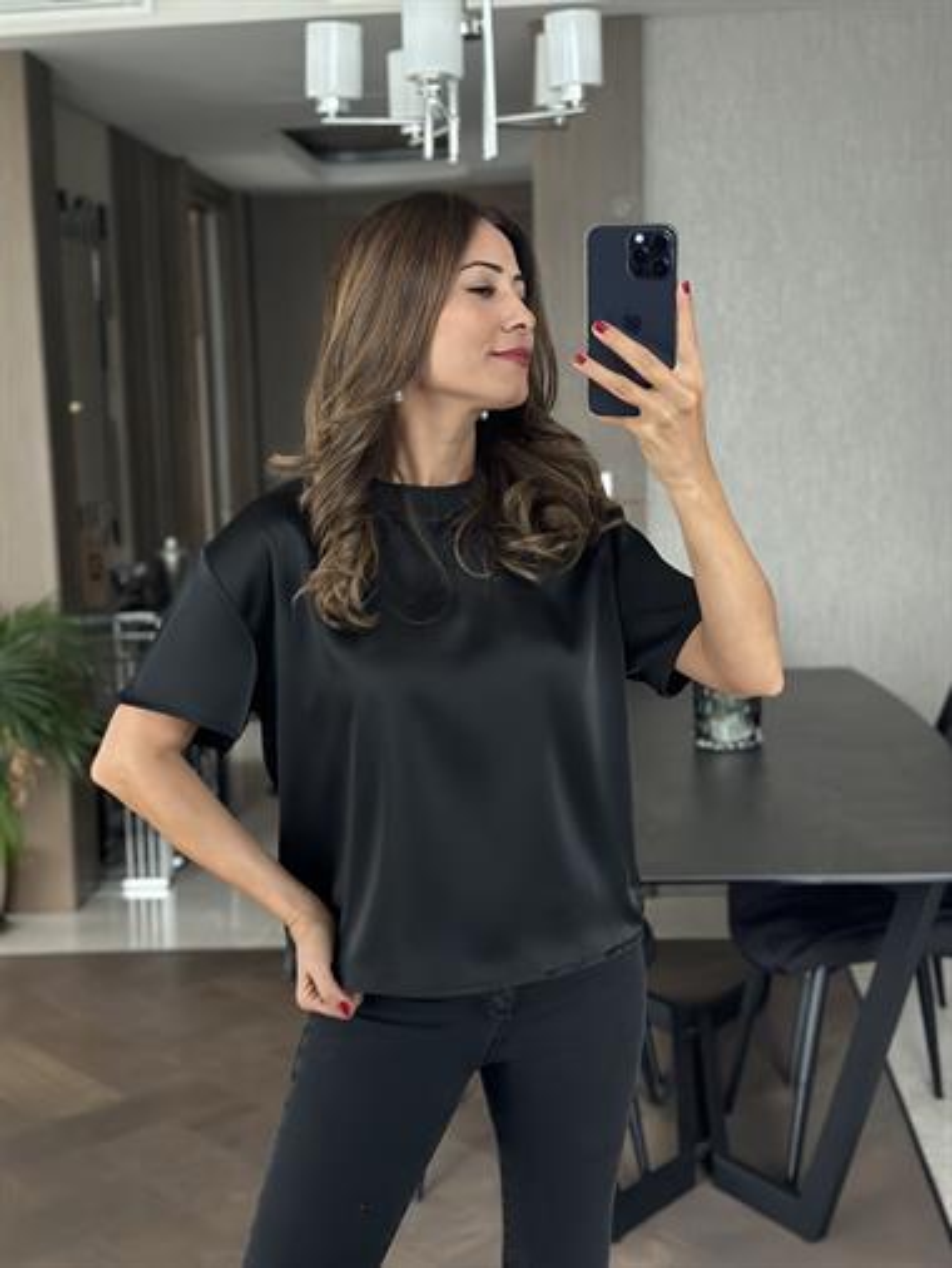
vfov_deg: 39.6
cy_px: 634
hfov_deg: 30.3
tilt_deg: -14.8
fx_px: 1759
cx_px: 476
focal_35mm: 48
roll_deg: +3.2
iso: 500
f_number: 1.78
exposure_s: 1/40
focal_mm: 6.86
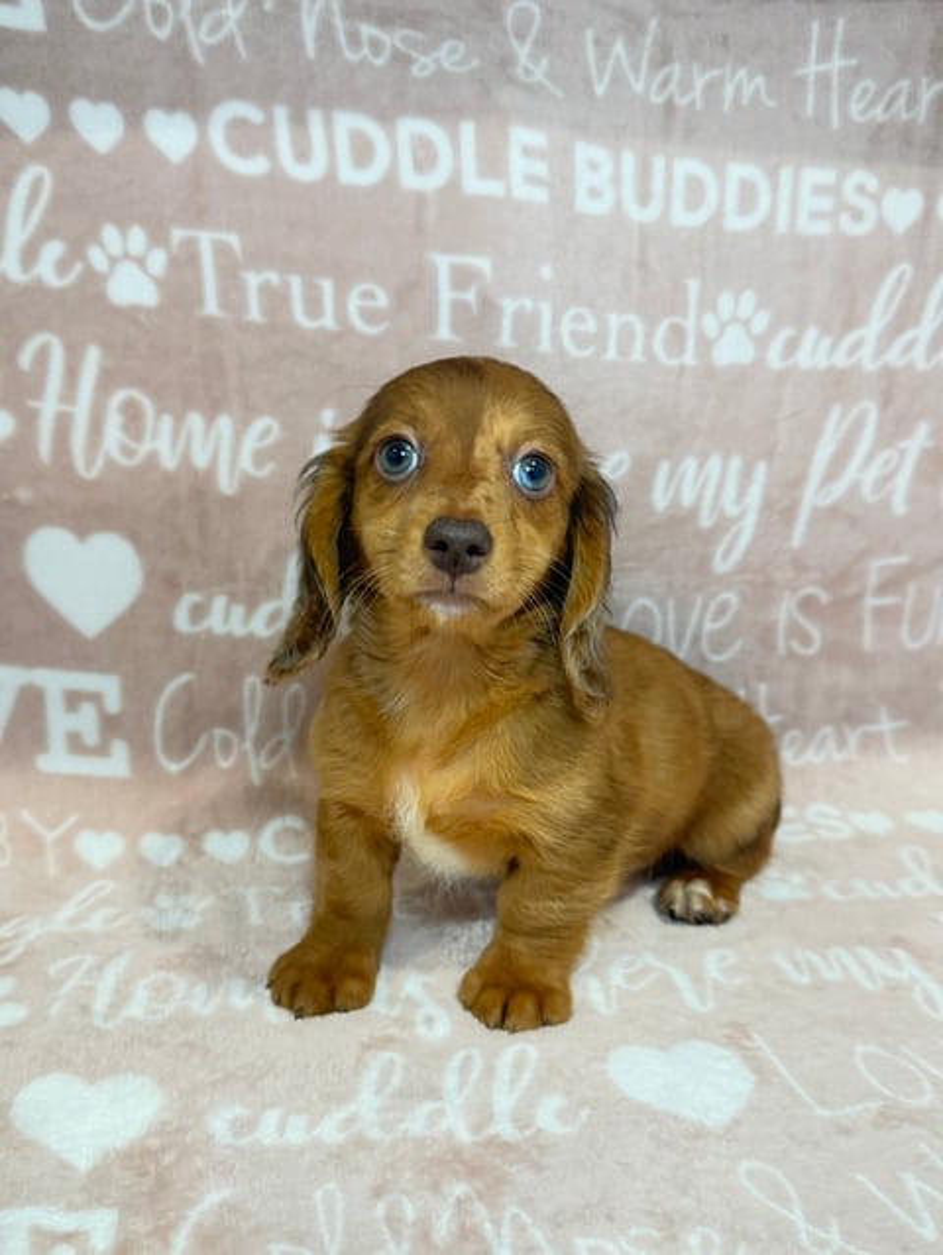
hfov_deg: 56.9
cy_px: 628
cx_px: 472
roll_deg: -1.6
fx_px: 871
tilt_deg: -15.8
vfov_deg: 71.6
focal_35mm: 24
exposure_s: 1/40
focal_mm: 6.76
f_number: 1.78
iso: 320
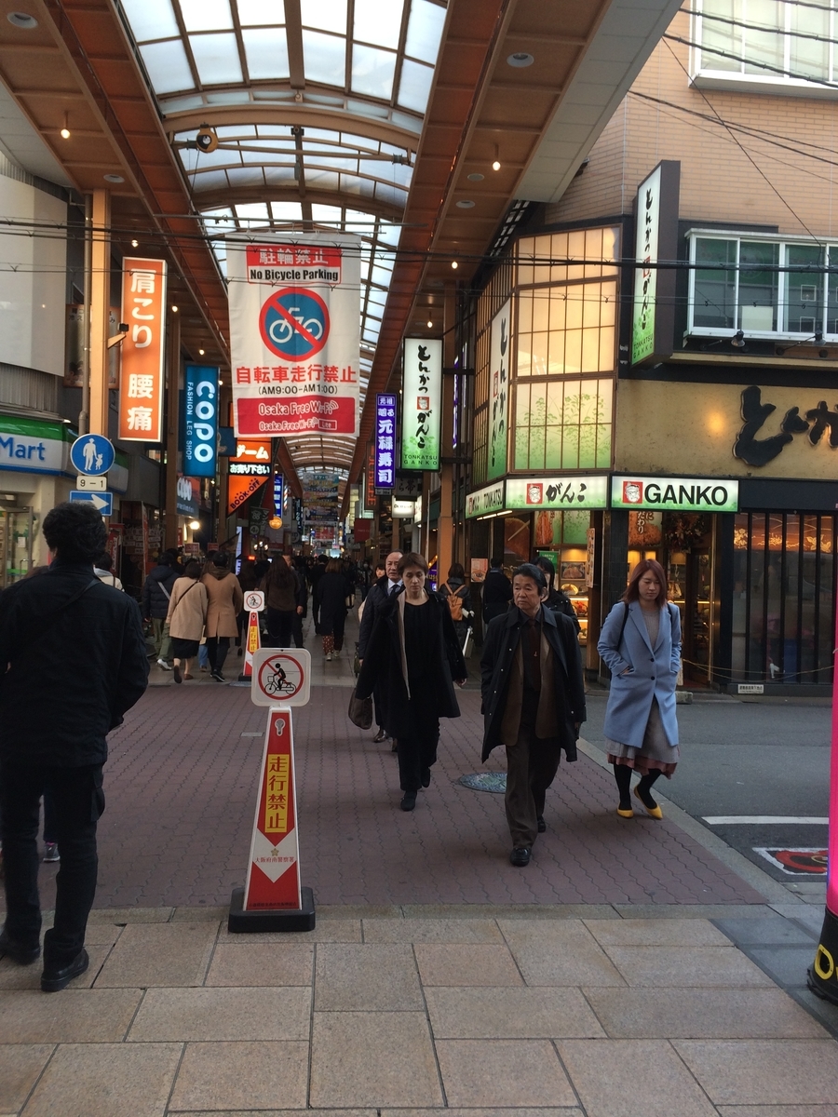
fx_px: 936
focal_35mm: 29
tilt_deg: +0.2
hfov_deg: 48.2
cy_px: 558
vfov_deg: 61.7
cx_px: 419
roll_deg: +0.8
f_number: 2.2
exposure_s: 1/120
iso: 40
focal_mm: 4.15
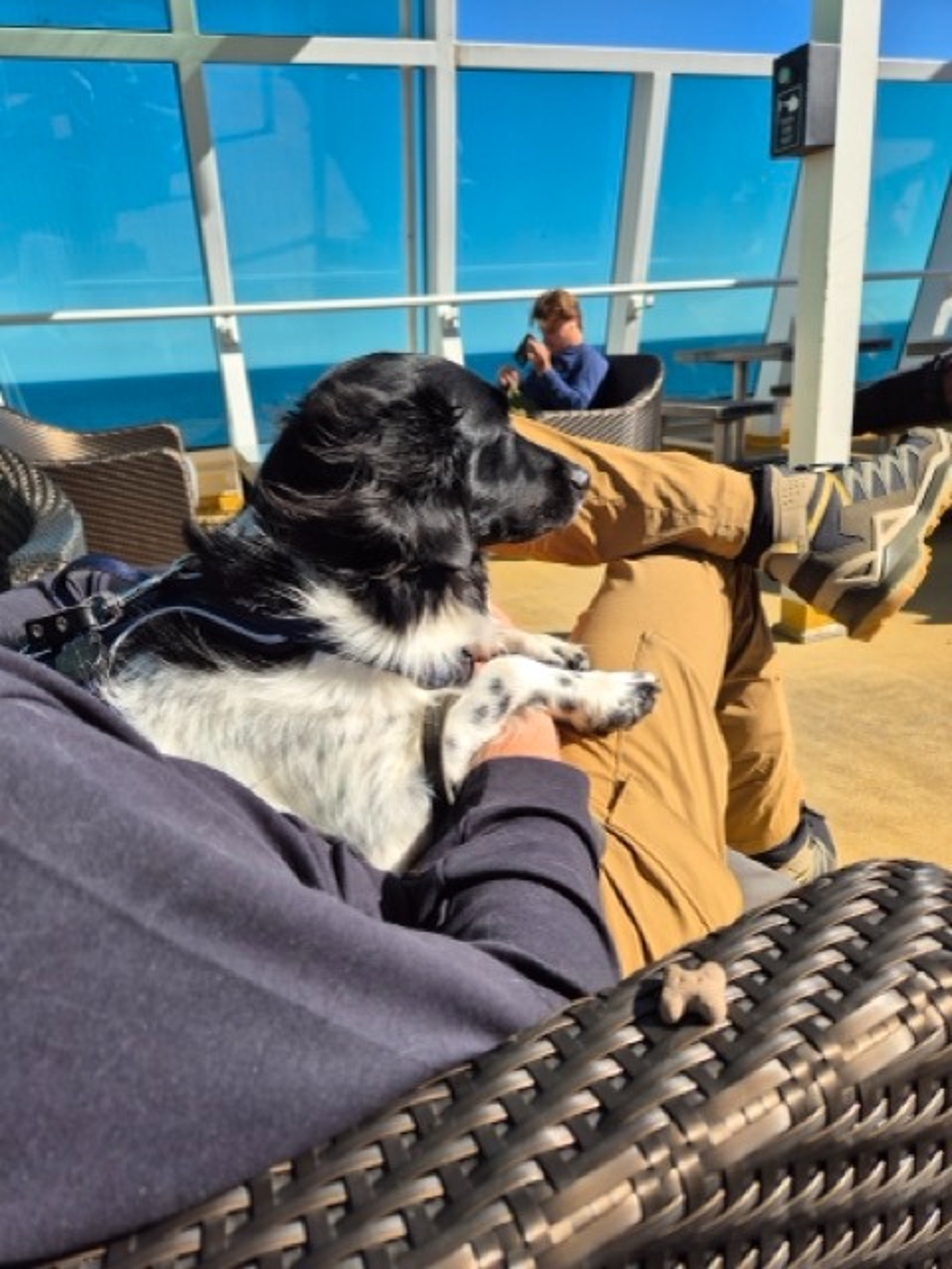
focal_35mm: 23
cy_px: 634
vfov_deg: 73.9
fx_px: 843
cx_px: 476
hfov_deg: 58.9
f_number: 1.8
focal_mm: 5.4
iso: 25
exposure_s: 1/1256
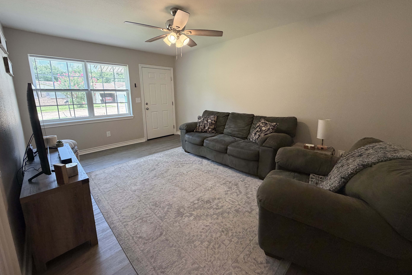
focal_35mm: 15
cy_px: 122
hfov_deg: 100.4
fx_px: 172
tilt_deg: -10.4
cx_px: 209
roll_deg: +0.8
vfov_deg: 77.1
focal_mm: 2.22
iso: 320
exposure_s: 1/120
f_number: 2.2
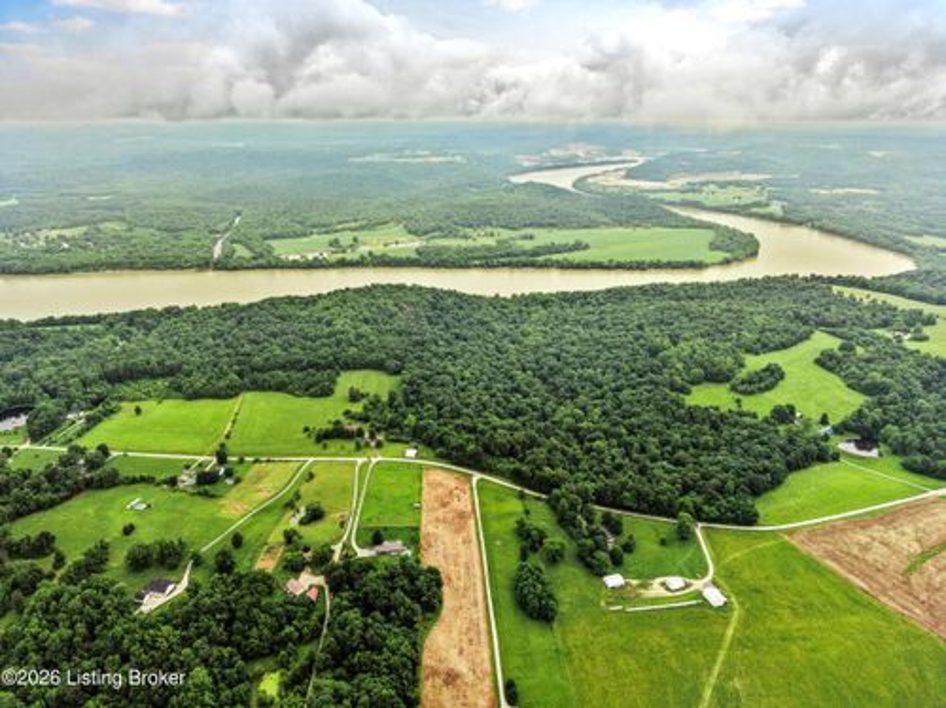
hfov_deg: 71.6
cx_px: 473
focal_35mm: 24
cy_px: 354
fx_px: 655
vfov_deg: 56.7
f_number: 1.8
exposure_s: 1/4000
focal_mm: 8.67
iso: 290
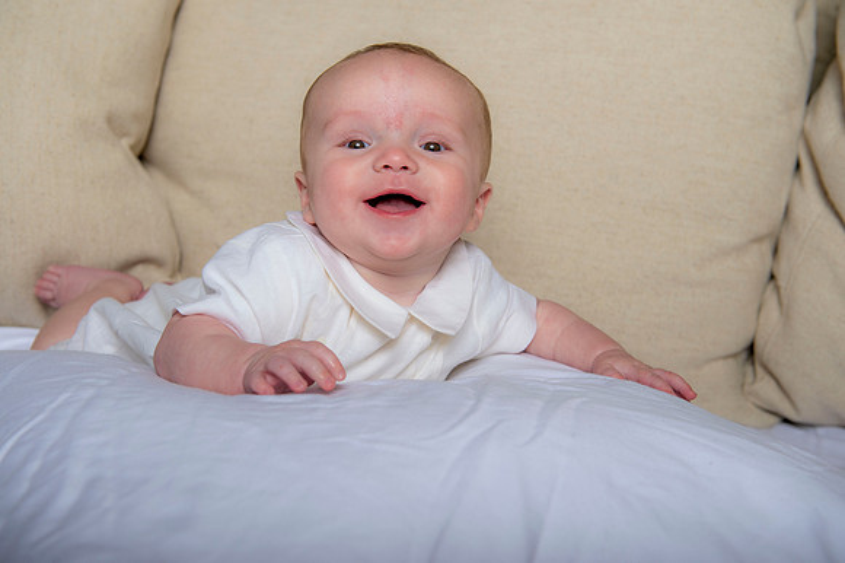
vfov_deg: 28.0
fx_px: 1126
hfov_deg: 41.1
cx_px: 422
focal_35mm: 48
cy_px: 282
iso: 200
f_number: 5
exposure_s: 1/200
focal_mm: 48
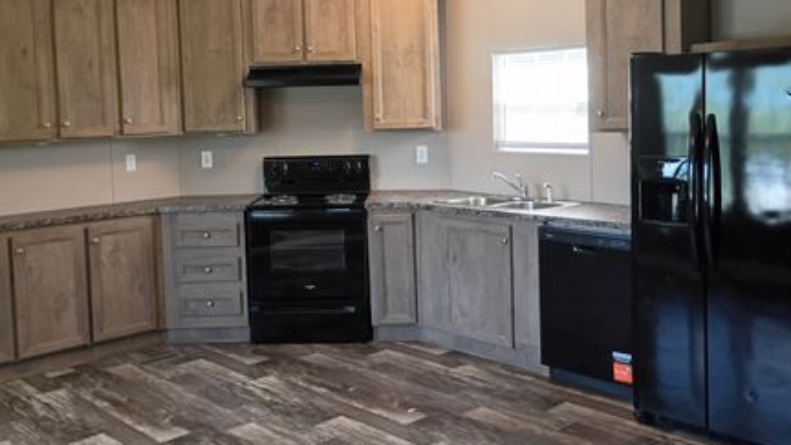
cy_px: 157
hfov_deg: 51.6
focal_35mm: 39
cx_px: 398
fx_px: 818
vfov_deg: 30.3
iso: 917
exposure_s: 1/60
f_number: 1.8
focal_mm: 4.27
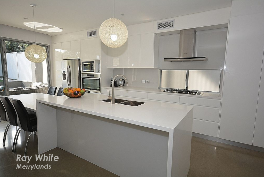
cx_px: 132
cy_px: 88
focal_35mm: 15
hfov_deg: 100.3
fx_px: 110
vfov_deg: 77.5
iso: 220
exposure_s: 1/60
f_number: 4
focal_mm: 10
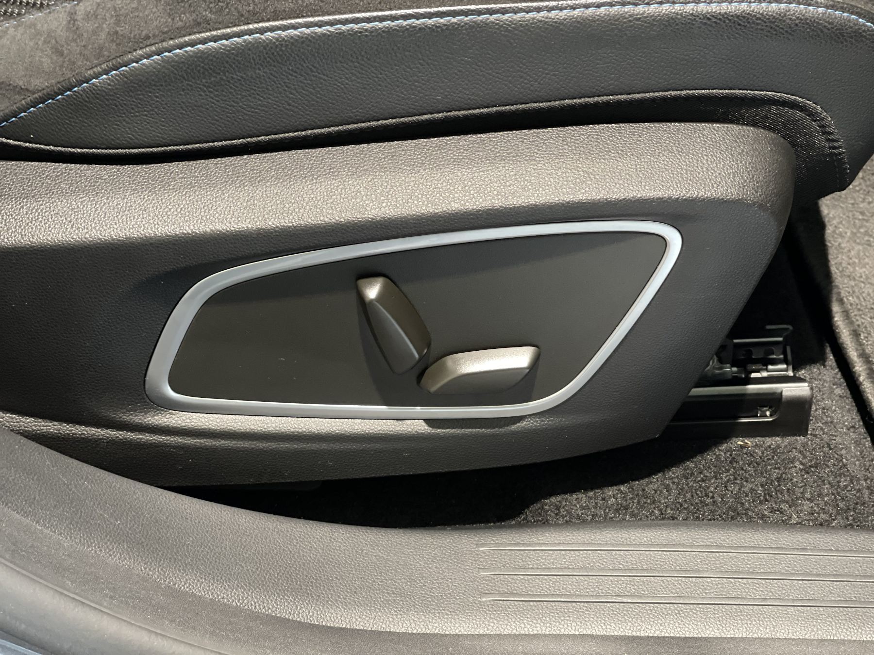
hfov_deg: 30.3
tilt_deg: -39.5
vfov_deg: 22.9
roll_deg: -4.7
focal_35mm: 64
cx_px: 437
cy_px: 328
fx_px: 1616
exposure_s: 1/14
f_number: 2.2
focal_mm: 7.5
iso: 400
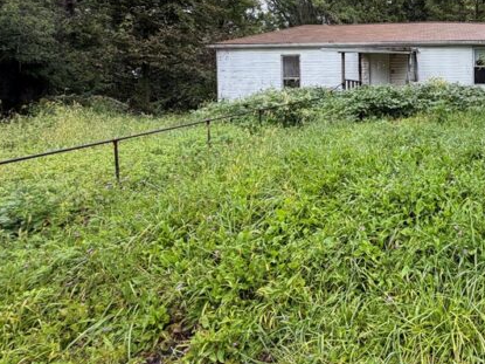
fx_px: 378
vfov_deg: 49.5
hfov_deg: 54.5
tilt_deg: -0.4
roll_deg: +0.7
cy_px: 95
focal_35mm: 27
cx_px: 458
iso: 50
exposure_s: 1/221
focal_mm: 2.22
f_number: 2.2
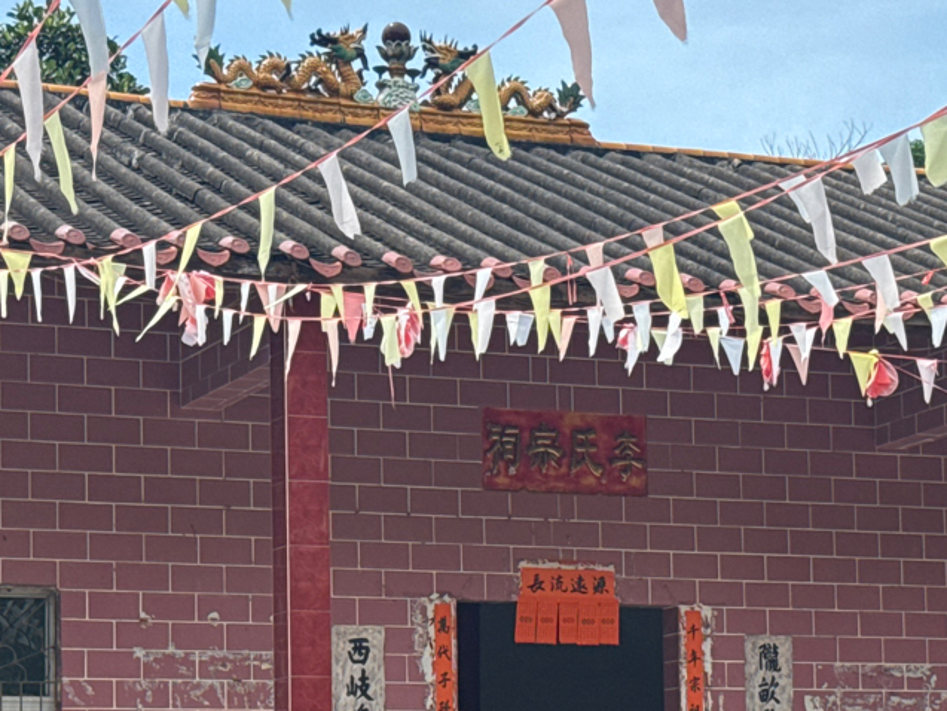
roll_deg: +1.2
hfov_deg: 17.4
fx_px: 3092
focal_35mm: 113
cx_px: 505
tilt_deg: +5.9
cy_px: 614
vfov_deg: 13.0
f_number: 1.78
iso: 64
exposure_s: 1/2331
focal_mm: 6.76
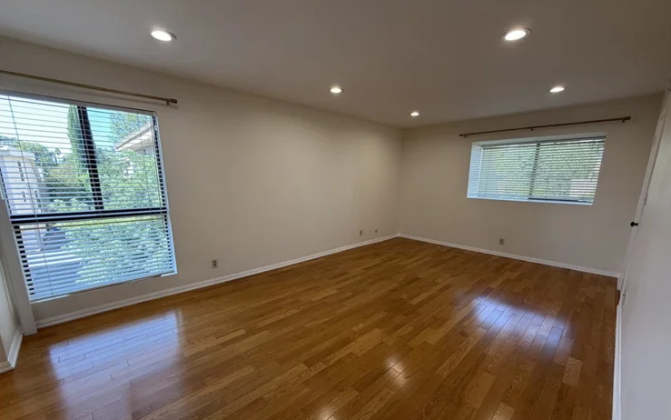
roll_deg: -0.9
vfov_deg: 74.5
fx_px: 274
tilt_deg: -11.1
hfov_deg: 101.5
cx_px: 337
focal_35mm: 15
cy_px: 235
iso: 100
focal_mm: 2.22
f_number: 2.2
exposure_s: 1/120
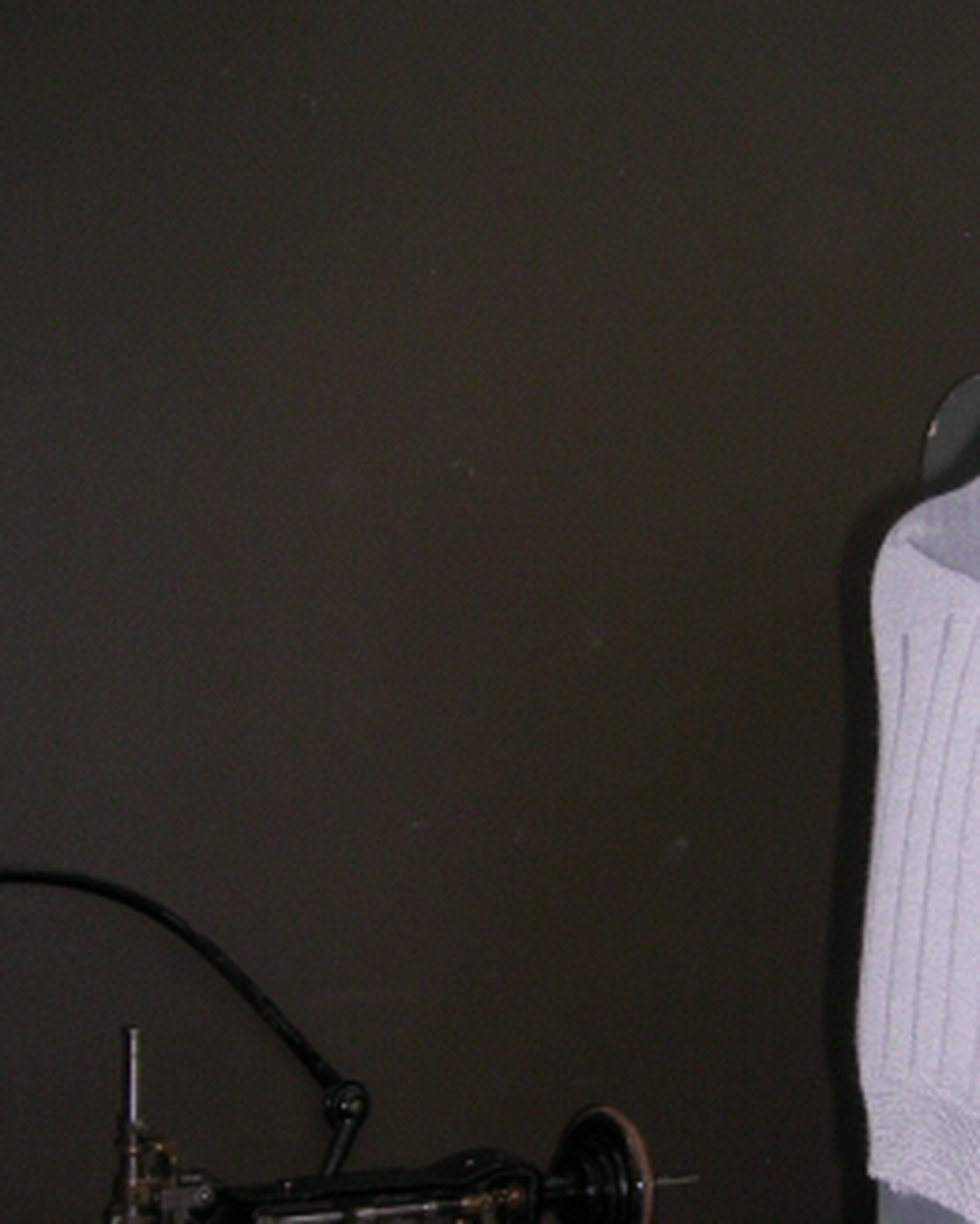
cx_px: 837
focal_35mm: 61
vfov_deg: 30.5
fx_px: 2211
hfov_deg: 24.4
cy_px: 905
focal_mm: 5.7
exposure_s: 1/60.1
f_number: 2.9
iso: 50
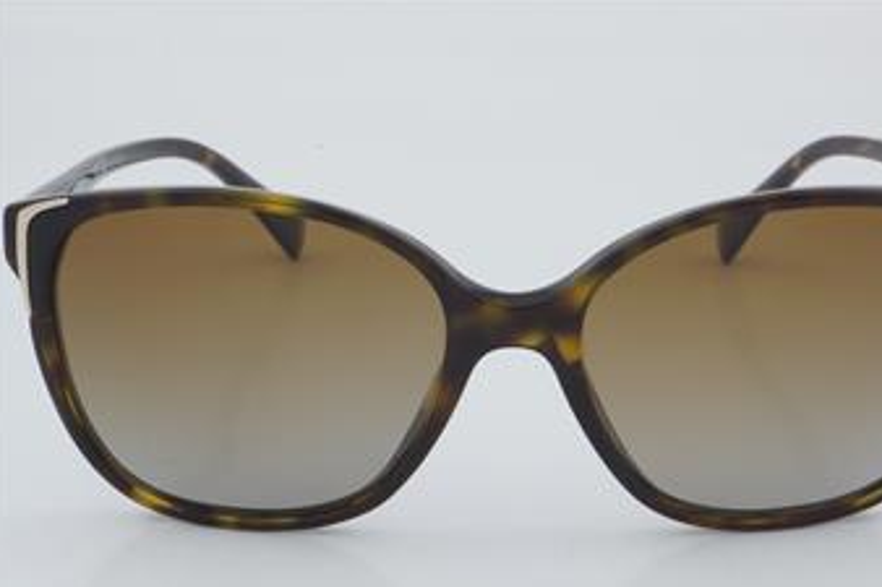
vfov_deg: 14.0
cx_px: 511
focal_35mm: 98
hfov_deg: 20.9
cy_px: 342
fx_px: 2390
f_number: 32
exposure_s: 1/3
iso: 100
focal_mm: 55
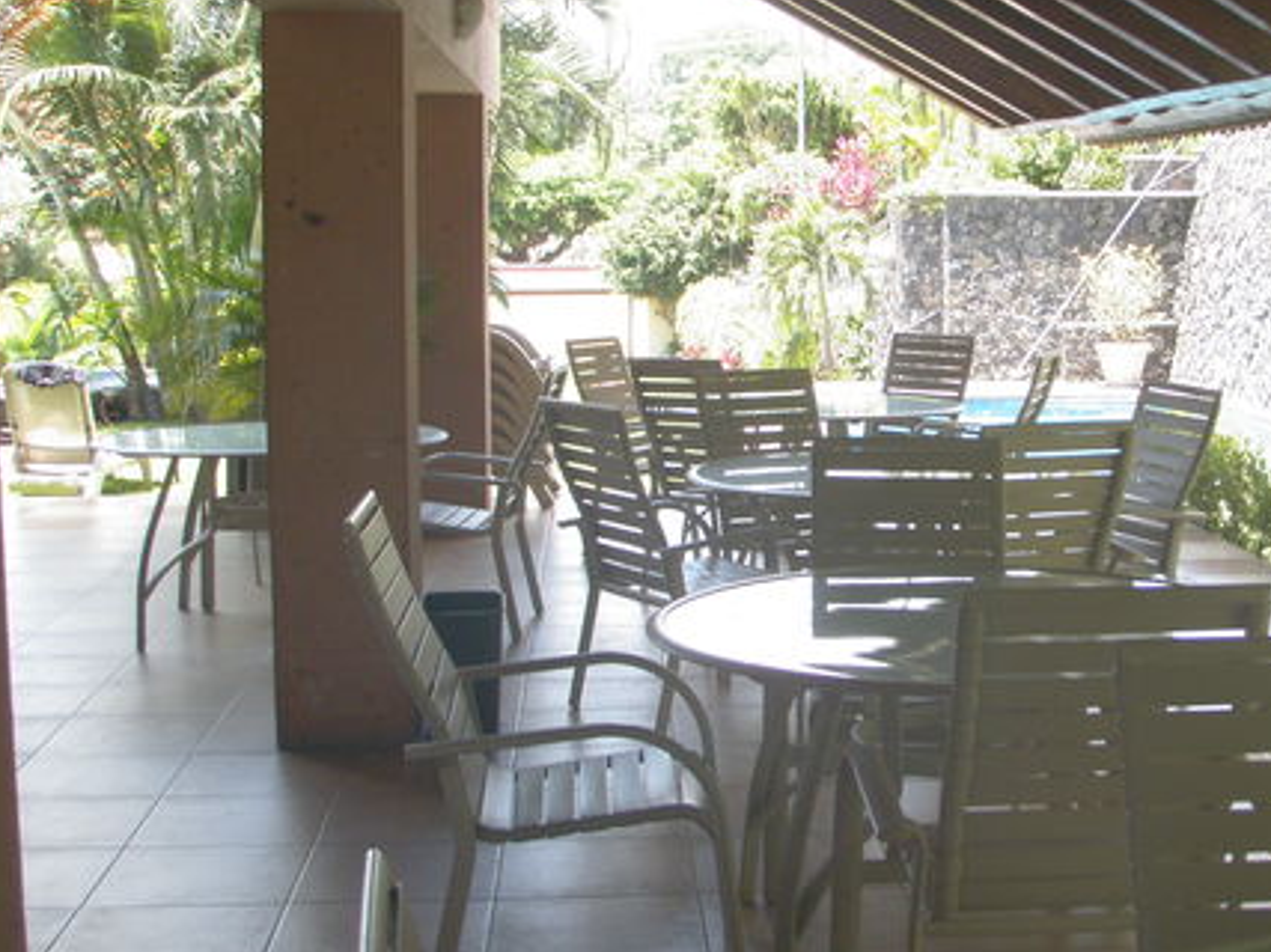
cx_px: 935
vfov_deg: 25.6
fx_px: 2092
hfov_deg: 33.2
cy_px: 411
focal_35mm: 57
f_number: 3.5
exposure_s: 1/80
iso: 80
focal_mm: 6.7
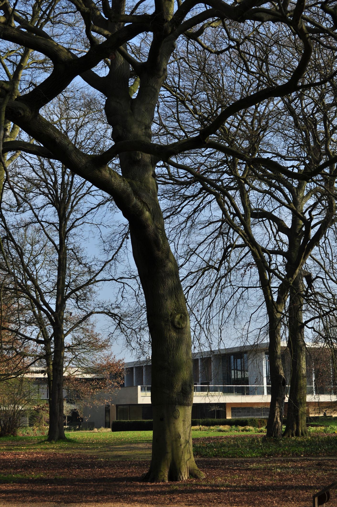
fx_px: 739
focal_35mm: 52
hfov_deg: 25.7
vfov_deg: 37.9
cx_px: 168
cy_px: 254
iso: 200
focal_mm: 35
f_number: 8
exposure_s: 1/800
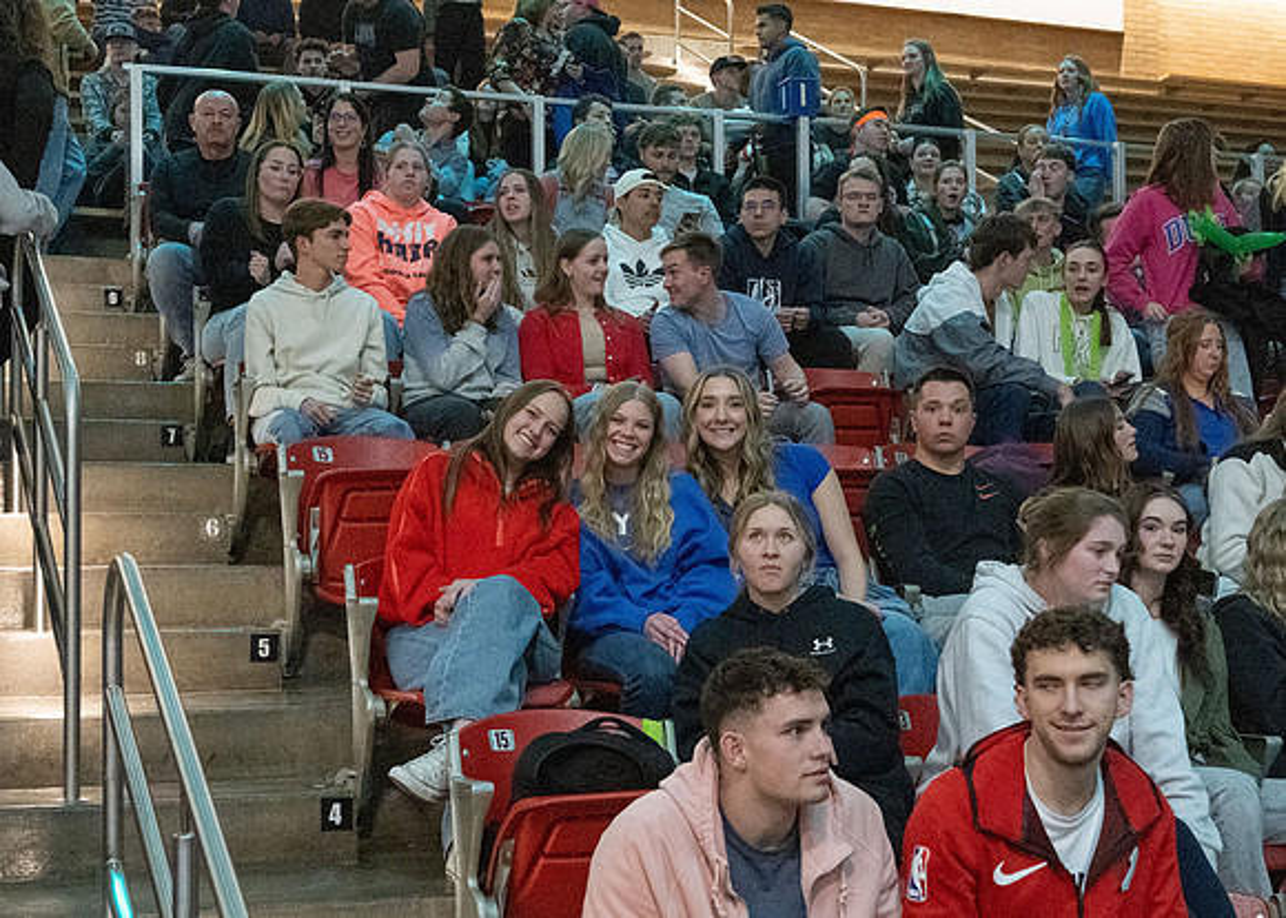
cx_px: 622
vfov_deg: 27.8
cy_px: 487
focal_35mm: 51
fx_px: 1851
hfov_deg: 38.3
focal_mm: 30
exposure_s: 1/250
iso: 4000
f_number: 4
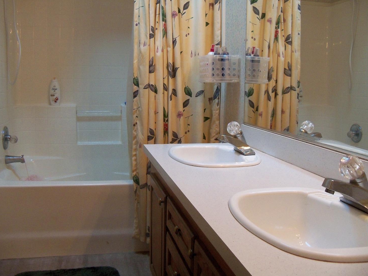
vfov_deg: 39.6
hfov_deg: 51.4
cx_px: 180
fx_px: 383
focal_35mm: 36
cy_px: 136
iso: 320
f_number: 3.5
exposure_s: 1/40
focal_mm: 6.2
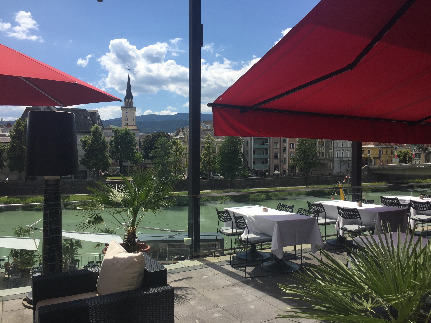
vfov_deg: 48.2
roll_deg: -1.8
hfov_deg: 61.7
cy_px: 162
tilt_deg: -1.3
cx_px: 216
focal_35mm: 29
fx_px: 361
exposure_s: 1/2475
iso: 32
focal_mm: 4.15
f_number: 2.2
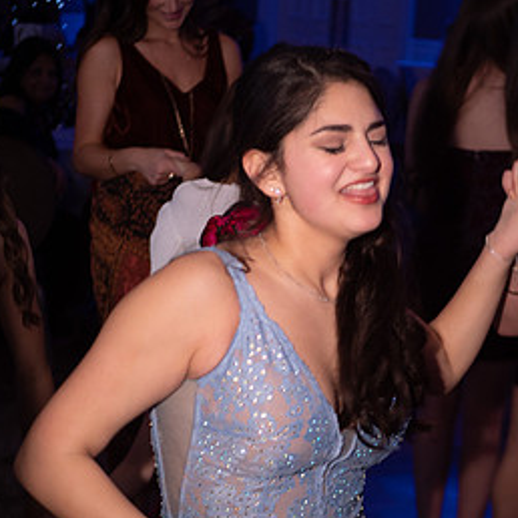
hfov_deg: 22.4
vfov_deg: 22.5
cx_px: 326
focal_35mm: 77
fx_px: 1304
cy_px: 287
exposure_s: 1/160
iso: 800
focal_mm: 25
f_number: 1.7
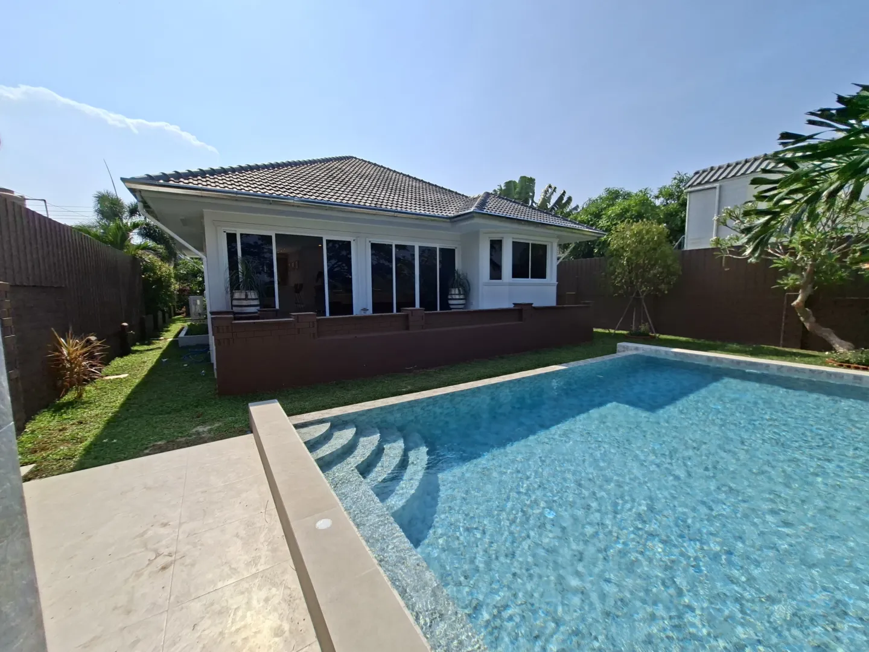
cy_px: 326
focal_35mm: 13
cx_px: 434
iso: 40
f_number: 2.2
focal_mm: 1.74
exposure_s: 1/3077
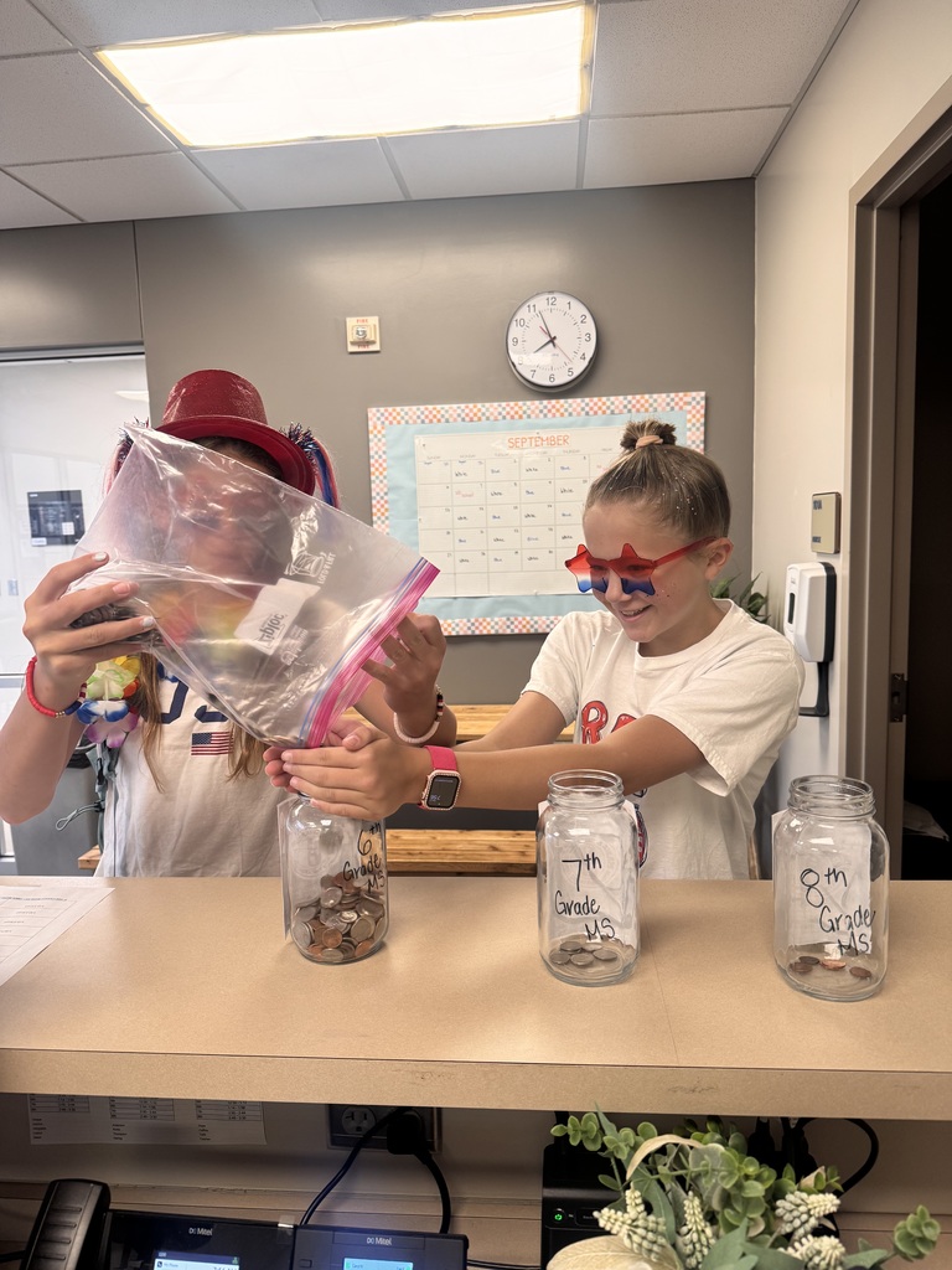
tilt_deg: -7.5
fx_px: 880
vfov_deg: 71.6
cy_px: 635
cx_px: 476
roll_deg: +1.6
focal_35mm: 24
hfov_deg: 56.8
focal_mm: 6.76
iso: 125
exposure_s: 1/60
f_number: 1.78
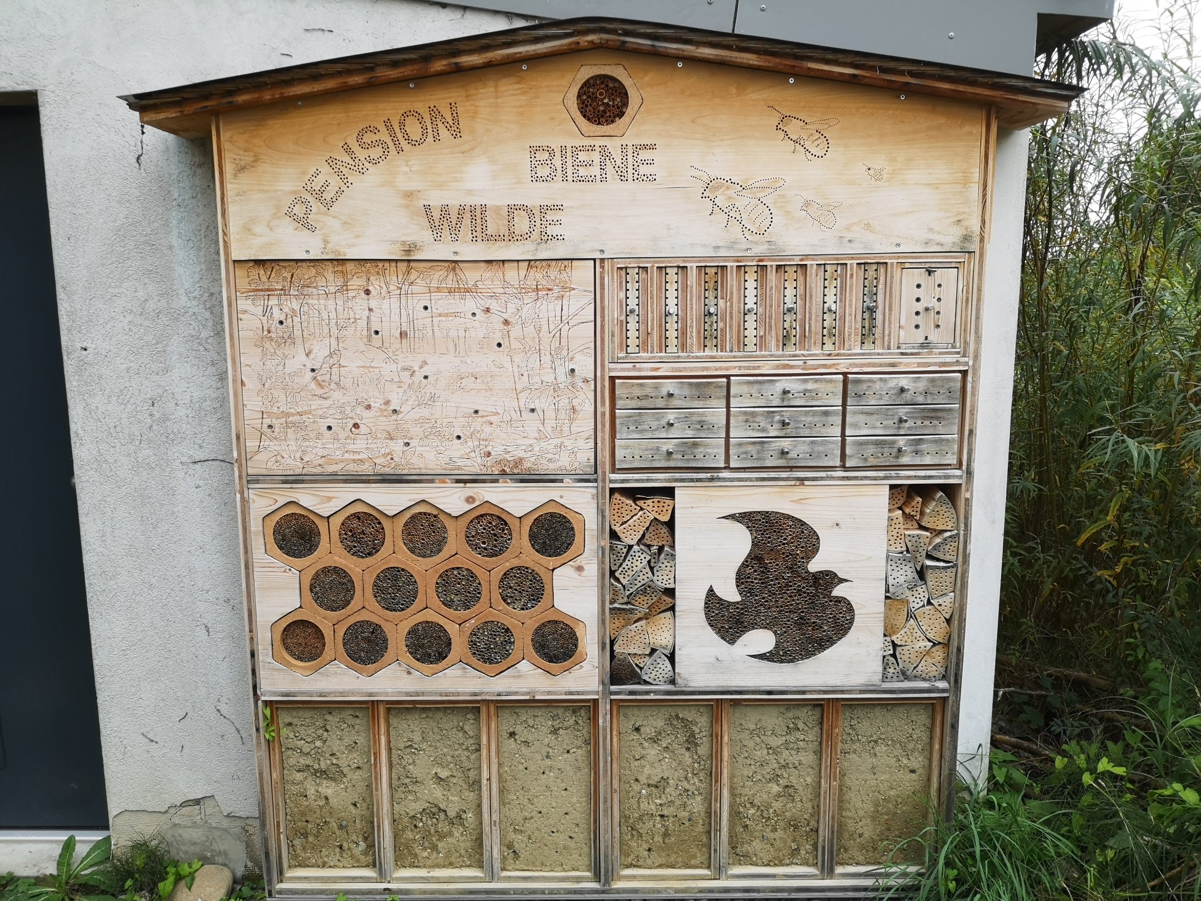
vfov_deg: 51.4
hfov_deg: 65.3
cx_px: 600
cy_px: 450
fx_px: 937
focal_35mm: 27
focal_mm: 3.95
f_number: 1.8
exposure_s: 1/490
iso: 50
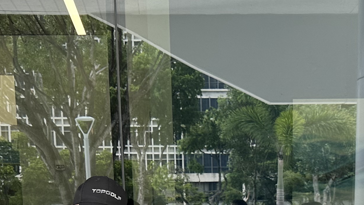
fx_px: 821
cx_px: 237
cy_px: 399
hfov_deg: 24.9
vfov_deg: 12.6
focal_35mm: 85
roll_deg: +1.0
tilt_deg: -13.9
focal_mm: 6.86
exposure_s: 1/216
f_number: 1.78
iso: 64
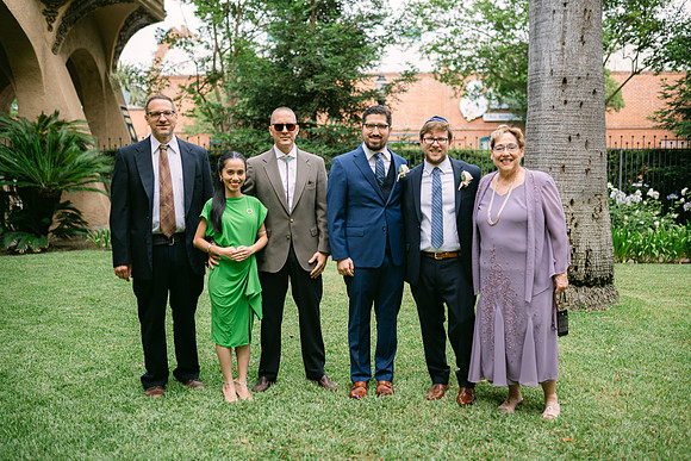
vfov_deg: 37.9
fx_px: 672
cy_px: 230
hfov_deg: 54.4
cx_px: 346
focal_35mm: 35
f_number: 1.4
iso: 100
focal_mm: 35
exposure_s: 1/2000
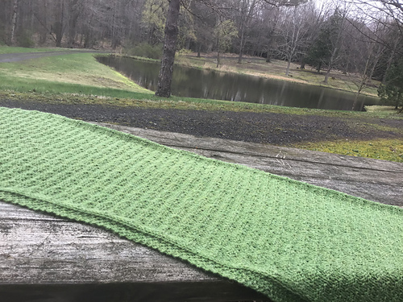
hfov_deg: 58.4
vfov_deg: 45.4
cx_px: 202
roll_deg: -10.5
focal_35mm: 31
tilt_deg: -16.7
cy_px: 151
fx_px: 361
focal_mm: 3.3
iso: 25
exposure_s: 1/120
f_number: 2.4
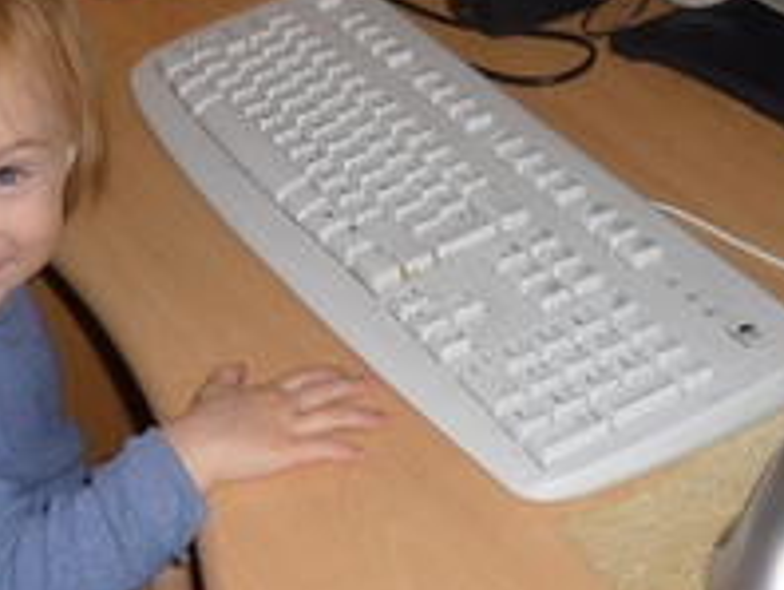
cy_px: 71
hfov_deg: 25.8
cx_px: 273
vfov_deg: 19.4
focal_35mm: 75
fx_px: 1701
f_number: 2.8
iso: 100
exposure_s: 1/30
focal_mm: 5.5
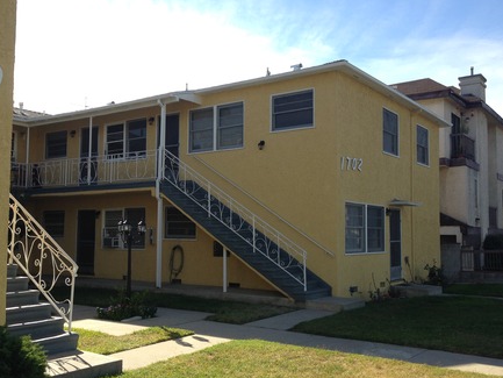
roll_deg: -1.9
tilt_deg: +4.0
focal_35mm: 39
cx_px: 242
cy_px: 195
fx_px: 567
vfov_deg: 36.8
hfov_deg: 47.8
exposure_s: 1/874
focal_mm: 4.12
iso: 50
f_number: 2.4
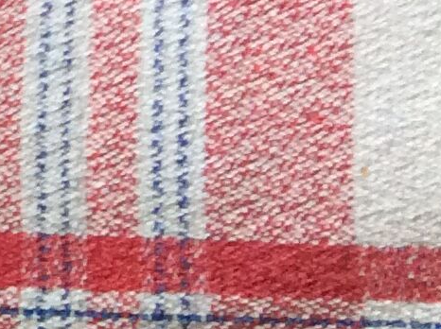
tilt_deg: -81.2
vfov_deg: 8.0
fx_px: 2264
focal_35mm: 178
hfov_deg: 9.8
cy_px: -265
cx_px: -609
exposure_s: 1/25
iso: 125
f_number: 2.4
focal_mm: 3.3
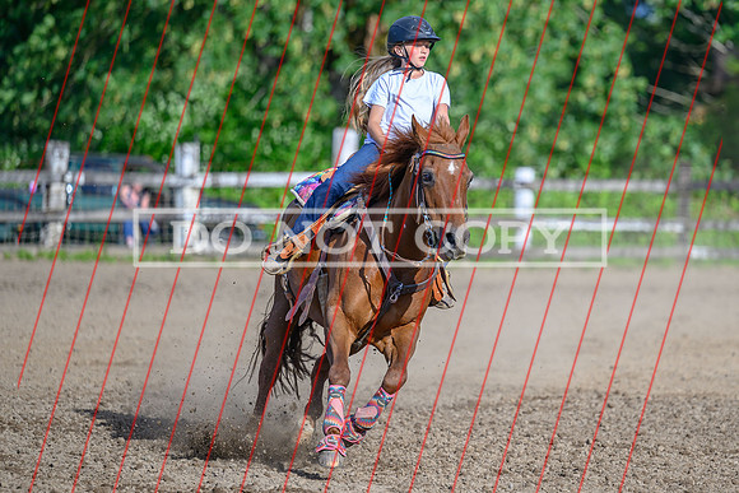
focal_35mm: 217
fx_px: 4448
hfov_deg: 9.5
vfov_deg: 6.3
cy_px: 214
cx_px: 423
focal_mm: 165
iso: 280
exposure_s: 1/2500
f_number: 2.8
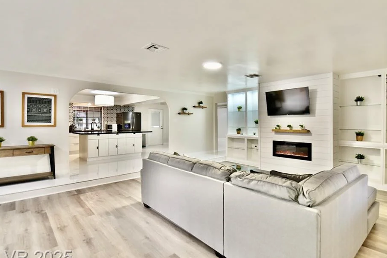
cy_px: 125
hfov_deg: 89.8
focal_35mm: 18
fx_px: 194
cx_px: 208
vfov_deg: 67.4
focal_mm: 16
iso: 1000
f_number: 2.8
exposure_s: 1/60
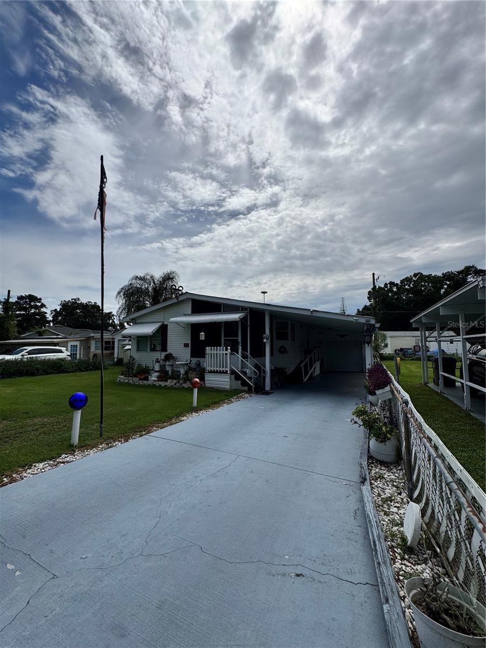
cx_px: 243
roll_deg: +0.6
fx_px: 262
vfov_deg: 102.1
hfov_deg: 85.7
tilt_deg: +6.1
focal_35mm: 14
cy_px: 324
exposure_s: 1/3906
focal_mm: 2.22
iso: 32
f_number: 2.2
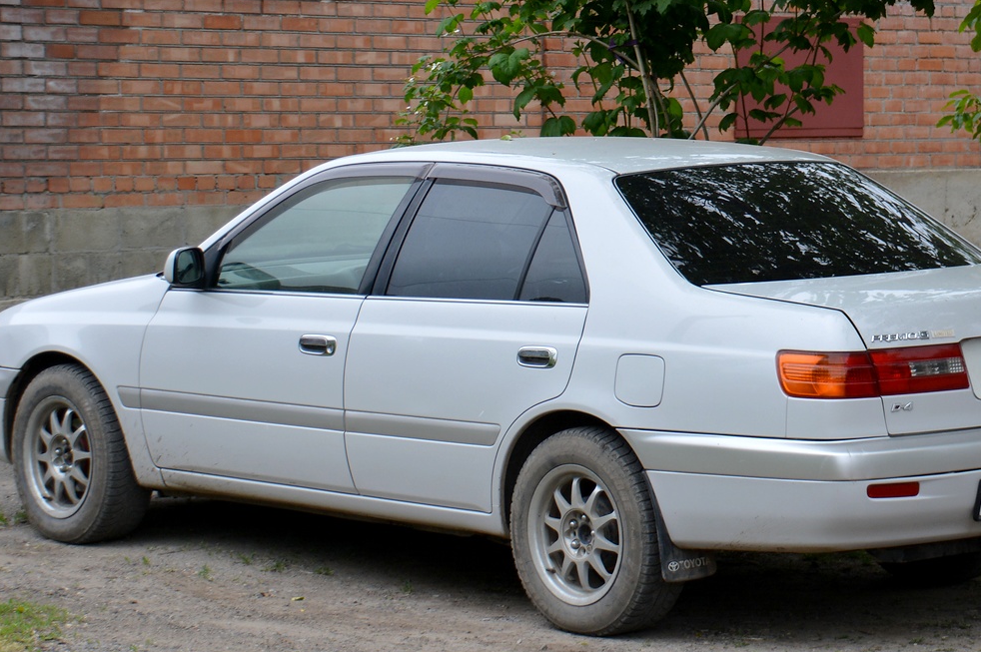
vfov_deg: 9.6
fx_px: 3866
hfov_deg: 14.5
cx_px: 579
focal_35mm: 142
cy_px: 248
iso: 360
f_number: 5.6
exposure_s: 1/125
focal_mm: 62
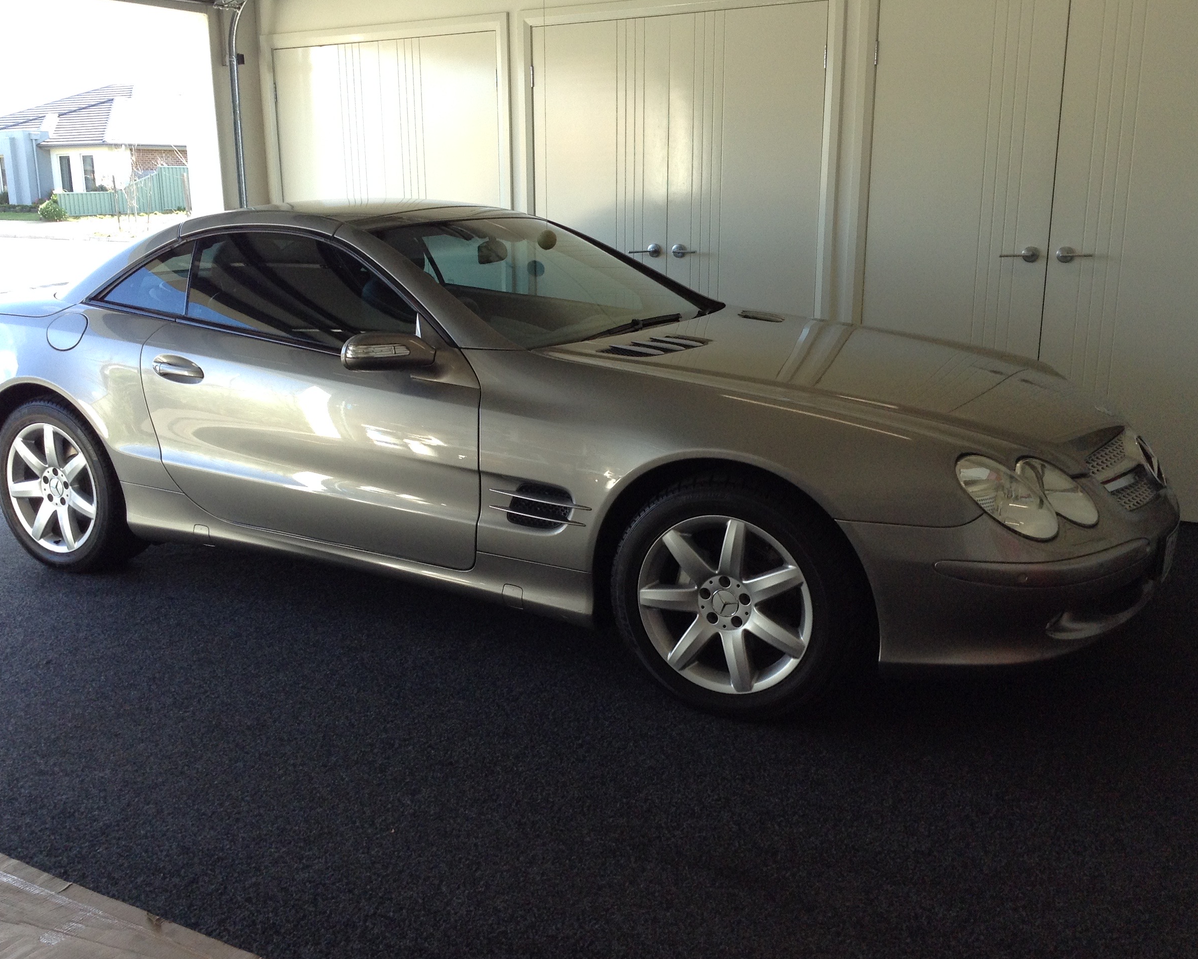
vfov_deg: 42.2
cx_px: 550
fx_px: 1241
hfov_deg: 51.5
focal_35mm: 35
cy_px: 478
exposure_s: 1/120
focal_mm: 3.3
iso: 40
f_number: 2.4
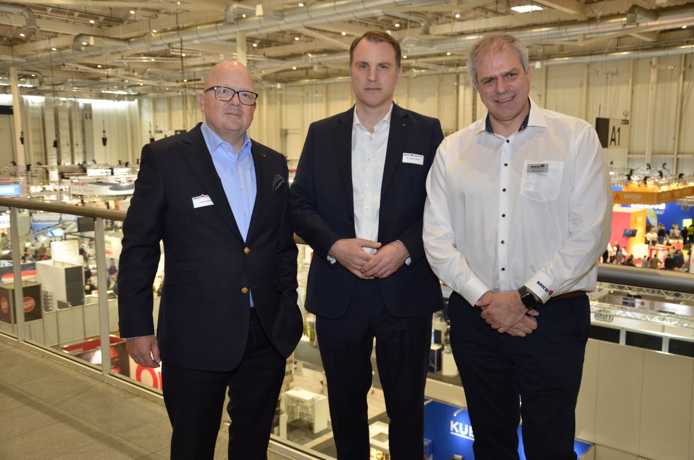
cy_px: 230
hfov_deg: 53.2
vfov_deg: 36.7
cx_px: 347
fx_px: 693
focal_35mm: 36
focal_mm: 24
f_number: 4
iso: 720
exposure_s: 1/60
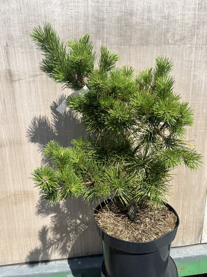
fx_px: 207
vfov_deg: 67.3
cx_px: 104
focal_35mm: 26
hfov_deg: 53.1
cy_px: 138
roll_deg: +2.4
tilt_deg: -16.6
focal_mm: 5.1
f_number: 1.6
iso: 50
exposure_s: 1/2967
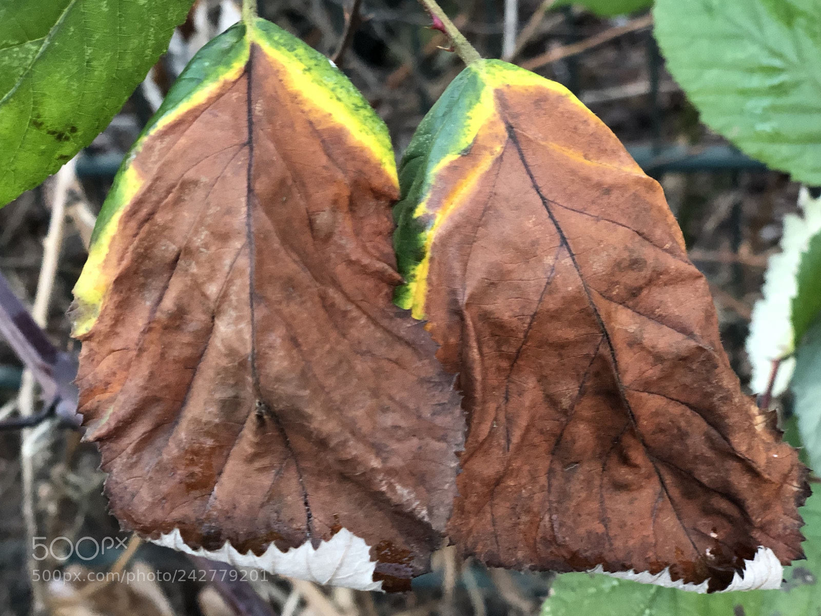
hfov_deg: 36.8
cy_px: 308
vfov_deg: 28.0
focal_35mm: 52
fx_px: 1233
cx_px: 410
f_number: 2.4
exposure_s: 1/20
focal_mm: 6
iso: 160
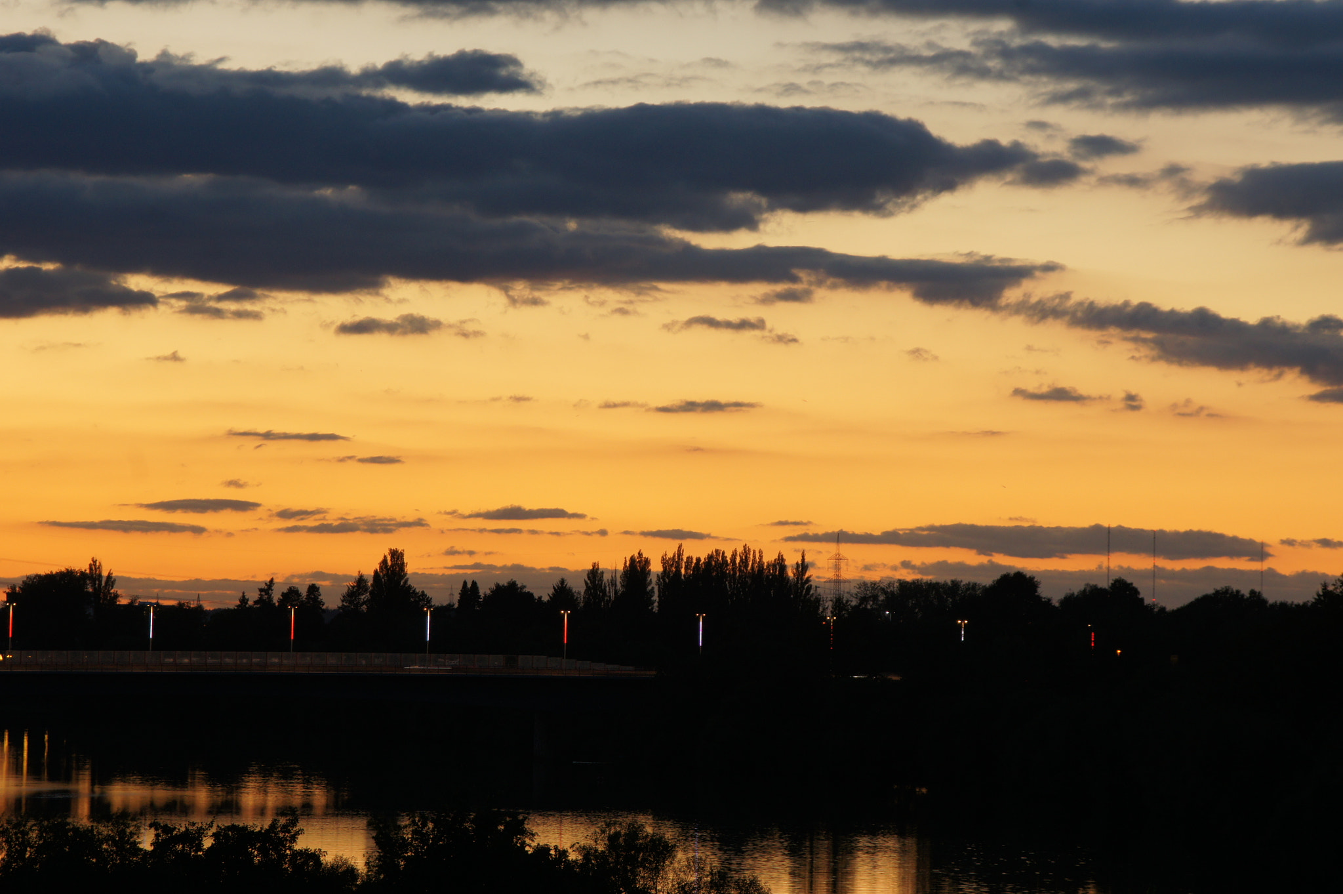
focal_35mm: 180
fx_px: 6711
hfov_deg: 11.4
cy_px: 447
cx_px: 672
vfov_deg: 7.6
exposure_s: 1/2
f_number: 11
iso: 200
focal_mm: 120
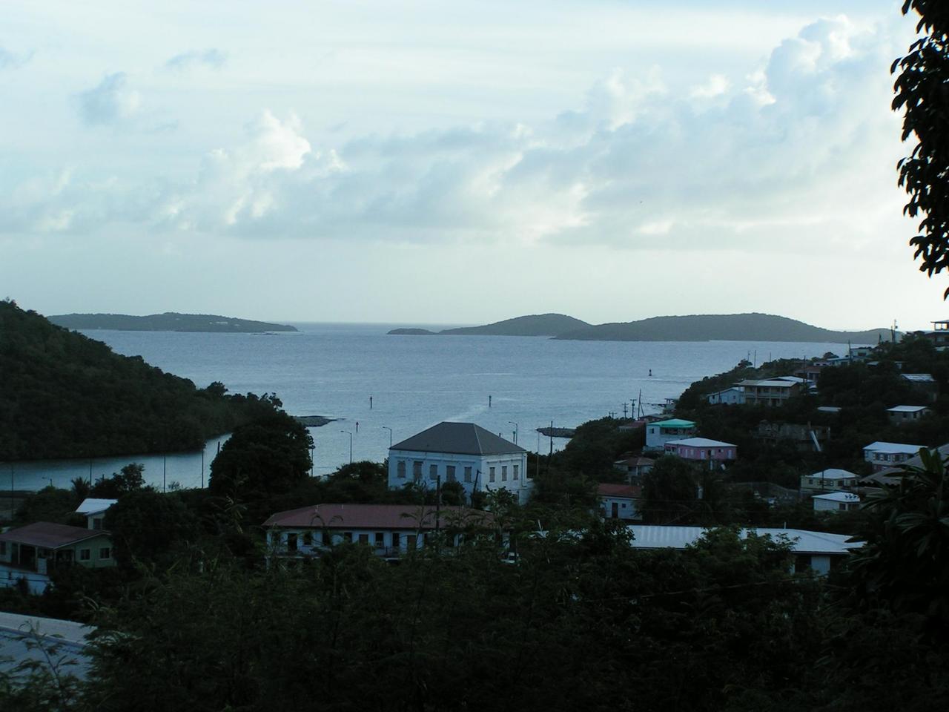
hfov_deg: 26.0
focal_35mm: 75
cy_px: 356
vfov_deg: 19.6
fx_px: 2056
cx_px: 474
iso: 50
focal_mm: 11.5
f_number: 5
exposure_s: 1/160
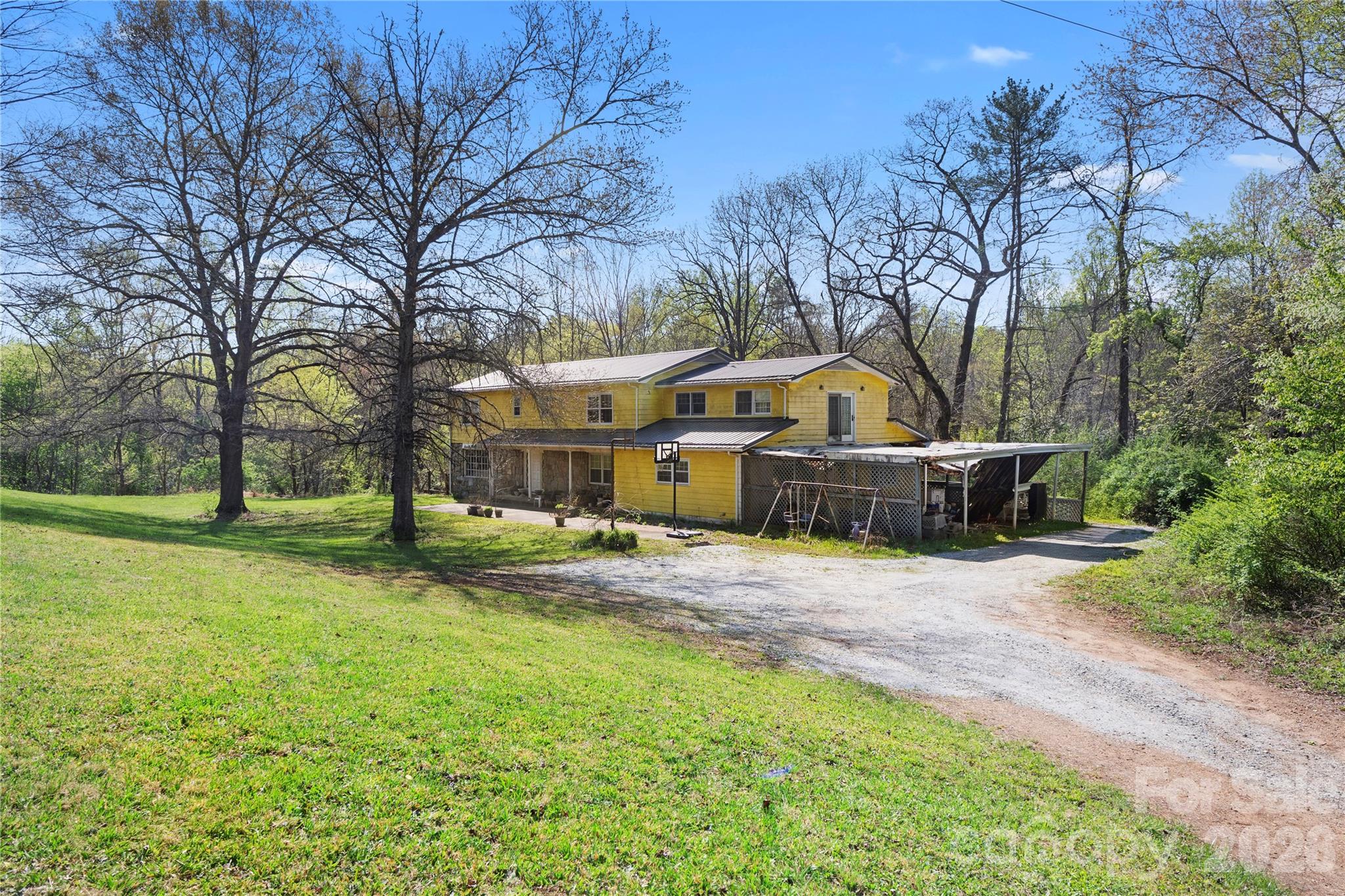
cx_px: 672
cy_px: 448
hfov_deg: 70.4
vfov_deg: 50.4
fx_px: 953
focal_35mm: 26
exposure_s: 1/100
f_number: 9
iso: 250
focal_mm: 17
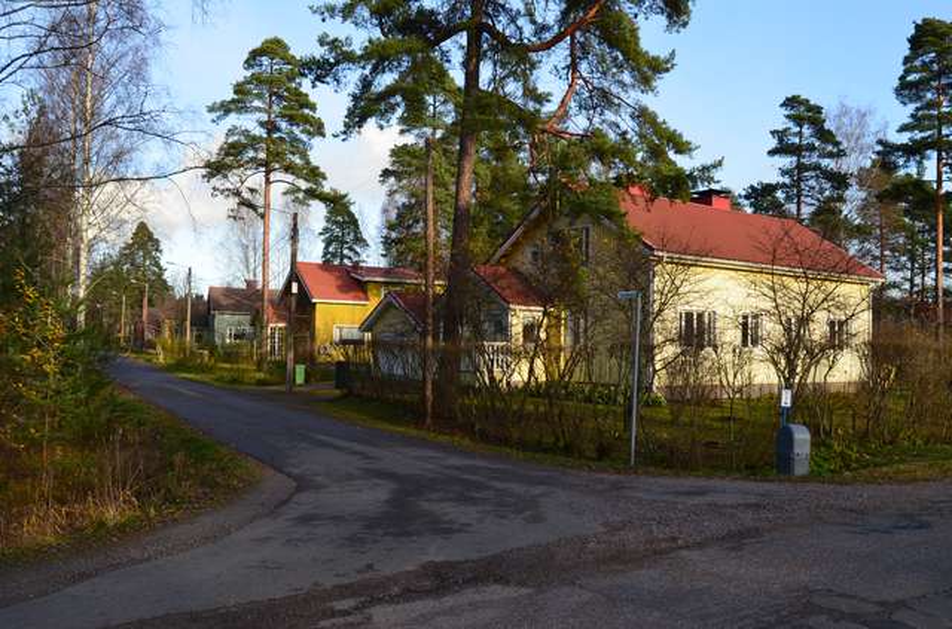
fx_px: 870
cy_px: 314
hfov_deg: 57.4
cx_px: 476
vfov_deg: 39.7
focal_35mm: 33
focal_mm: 22
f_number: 10
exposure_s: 1/250
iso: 400
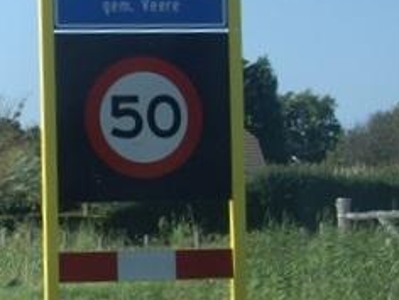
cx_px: -108
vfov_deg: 14.4
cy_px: 139
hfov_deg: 17.9
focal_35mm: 103
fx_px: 1187
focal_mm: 7.9
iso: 64
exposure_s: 1/640
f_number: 2.8
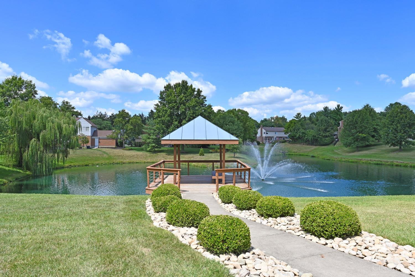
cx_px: 208
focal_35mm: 24
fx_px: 271
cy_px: 138
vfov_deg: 54.1
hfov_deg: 74.9
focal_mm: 23.5
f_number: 10
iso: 64
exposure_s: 1/125
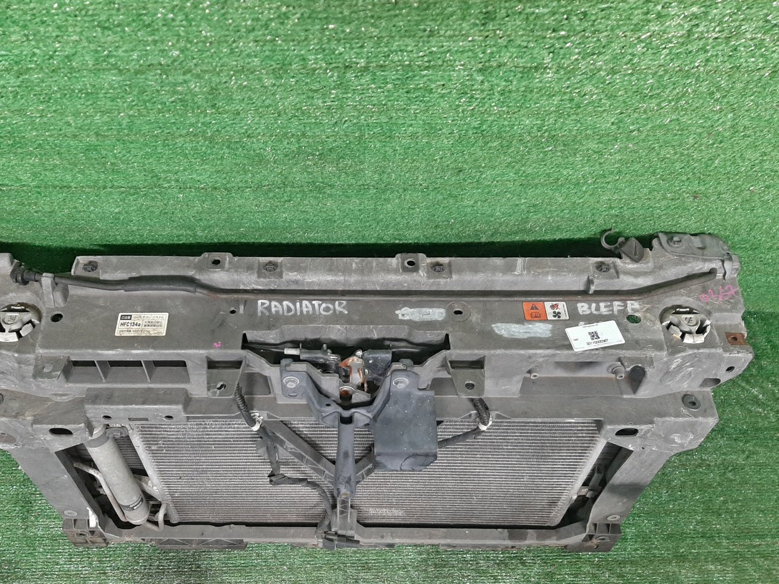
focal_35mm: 30
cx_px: 345
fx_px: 675
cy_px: 329
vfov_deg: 46.7
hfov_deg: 59.8
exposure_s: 1/50
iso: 168
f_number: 1.7
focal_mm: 3.93
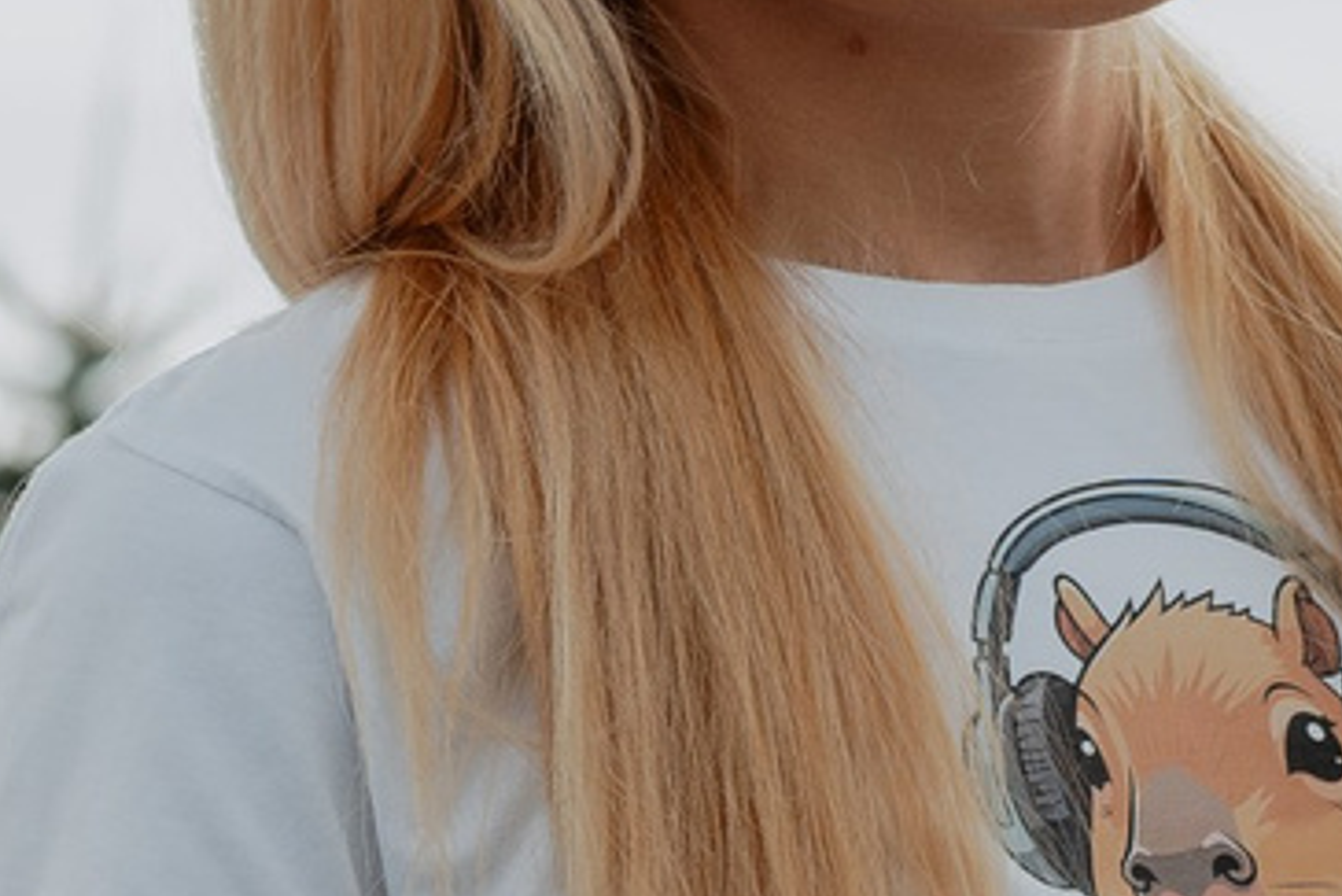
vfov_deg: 5.3
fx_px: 9696
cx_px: 2430
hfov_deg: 7.7
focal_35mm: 260
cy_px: 1278
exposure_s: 1/1600
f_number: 3.2
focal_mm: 37
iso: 250
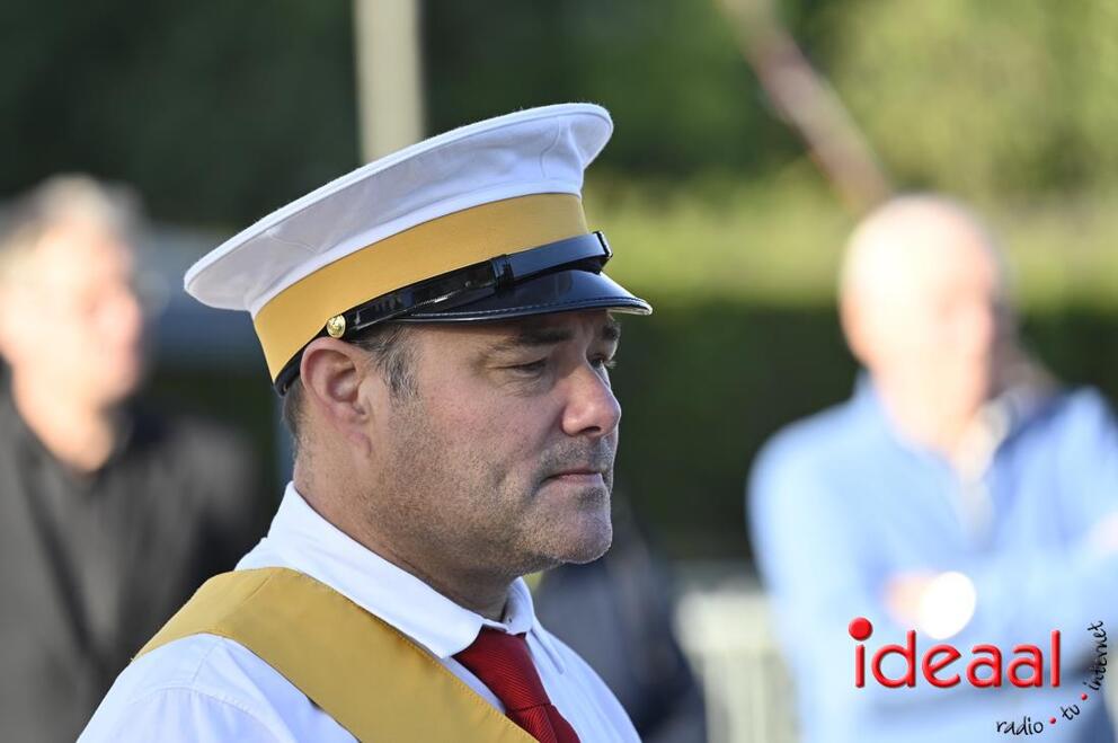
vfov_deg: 4.9
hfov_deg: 7.4
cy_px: 372
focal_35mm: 280
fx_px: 8685
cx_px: 559
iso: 400
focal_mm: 280
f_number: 5.3
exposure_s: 1/500
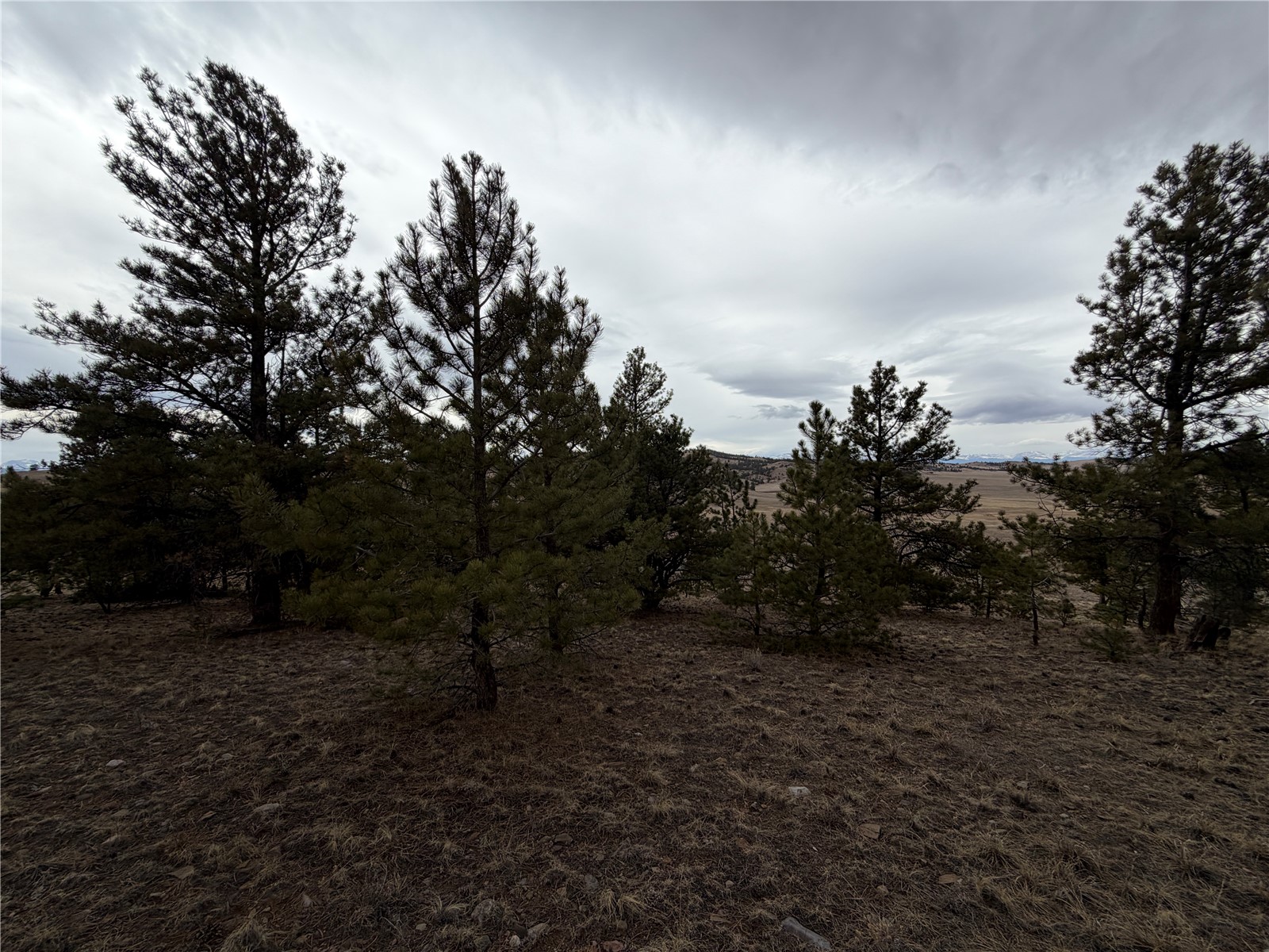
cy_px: 476
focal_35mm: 14
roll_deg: -0.1
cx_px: 634
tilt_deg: +0.4
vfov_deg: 85.7
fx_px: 513
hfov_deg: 102.1
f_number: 2.2
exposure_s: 1/853
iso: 20
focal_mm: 2.22
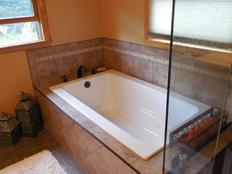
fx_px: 208
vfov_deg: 45.4
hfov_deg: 58.4
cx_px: 116
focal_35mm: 31
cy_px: 87
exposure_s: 1/20
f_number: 3.6
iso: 400
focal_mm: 5.6
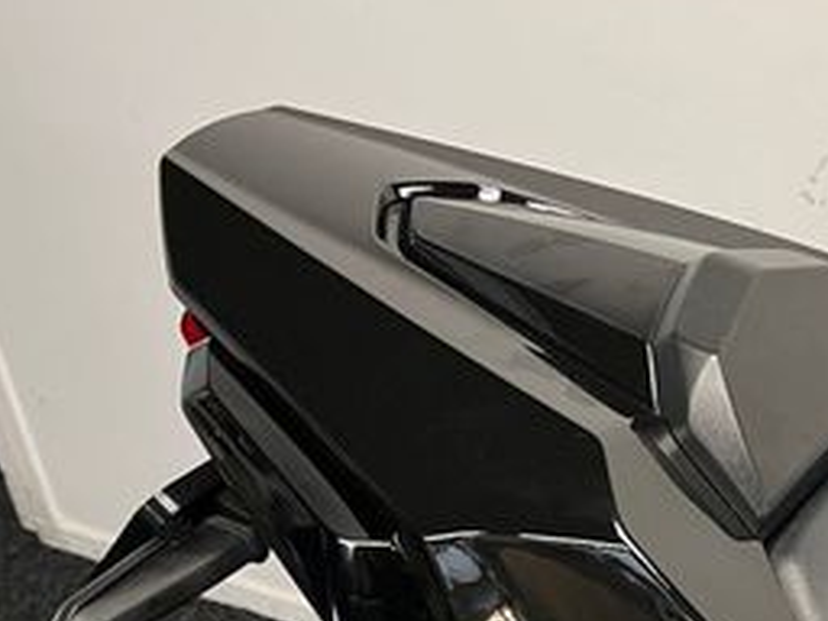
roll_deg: -1.2
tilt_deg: -34.0
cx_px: 867
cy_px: 537
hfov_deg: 27.7
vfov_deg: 22.1
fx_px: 1555
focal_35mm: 65
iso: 125
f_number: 1.6
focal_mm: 5.1
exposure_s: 1/50
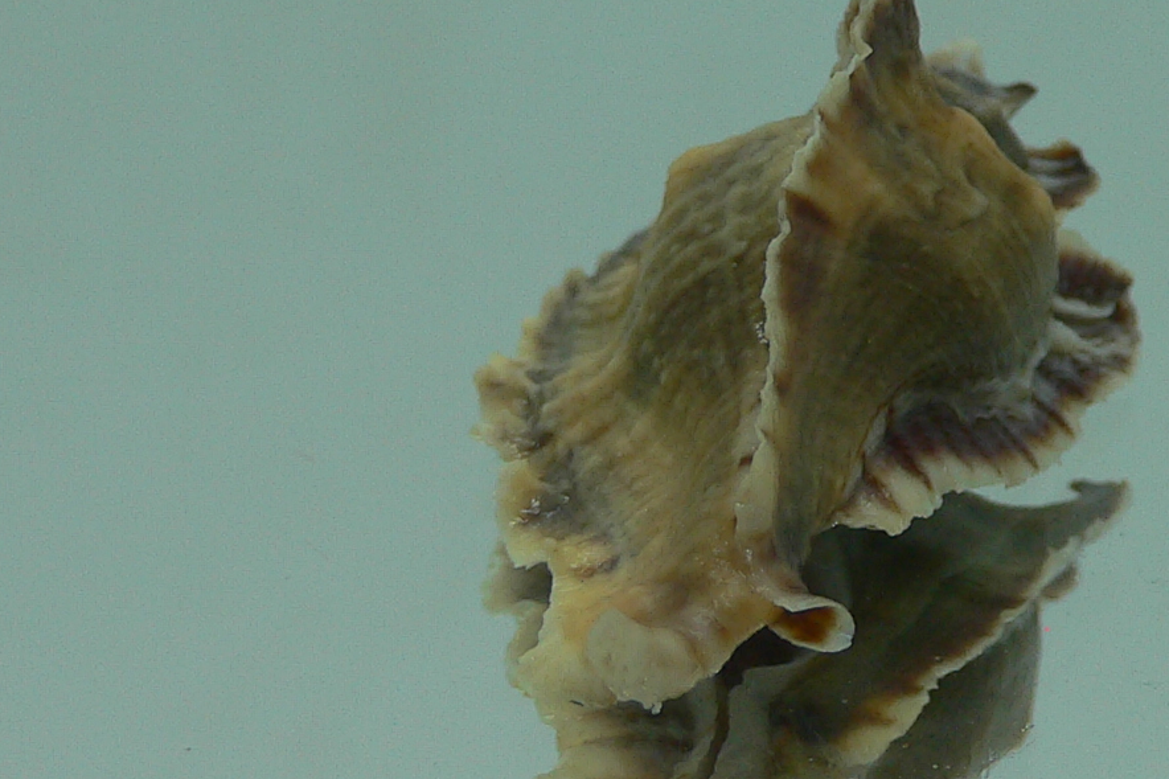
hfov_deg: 24.2
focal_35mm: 83
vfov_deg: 16.4
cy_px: 432
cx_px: 898
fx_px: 2695
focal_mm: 4.6
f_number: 2.8
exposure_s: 1/80
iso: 80
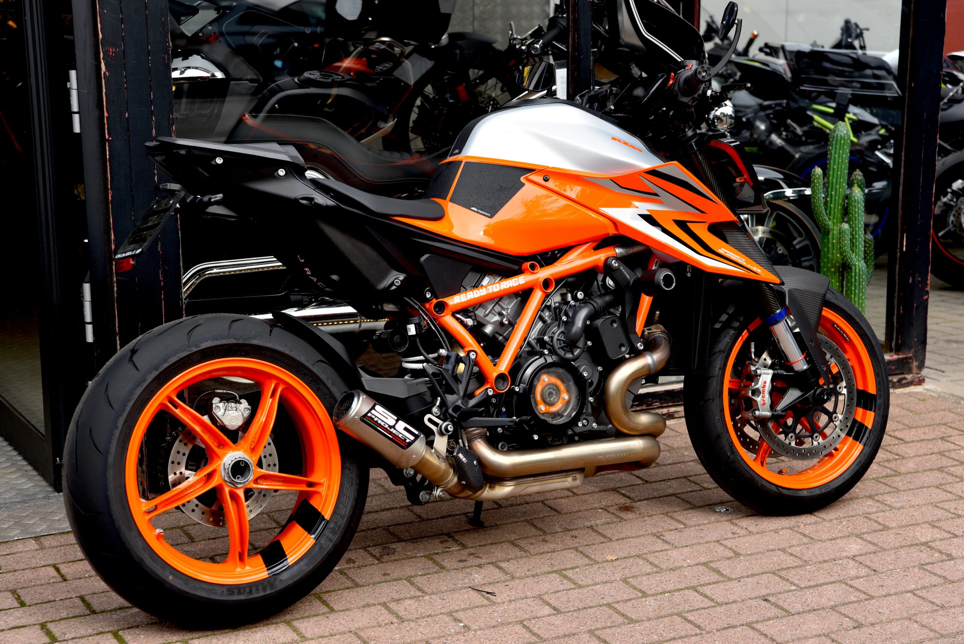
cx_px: 482
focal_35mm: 66
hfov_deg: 30.5
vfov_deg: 20.6
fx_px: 1768
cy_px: 322
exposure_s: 1/100
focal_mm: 66
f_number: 5
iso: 100
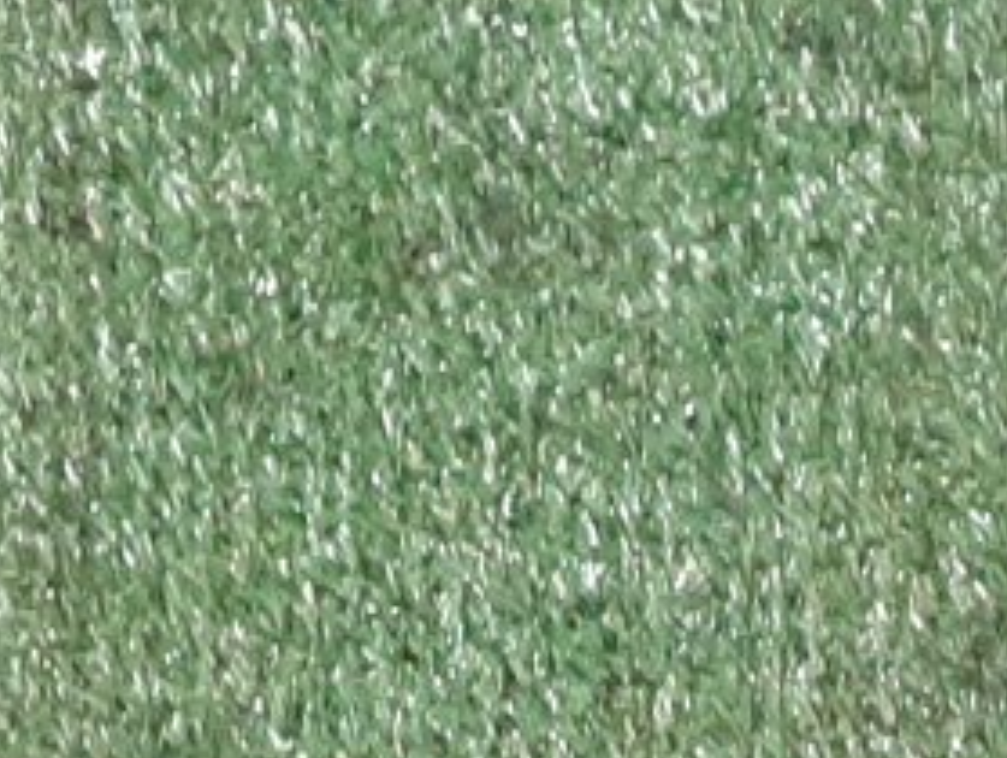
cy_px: -657
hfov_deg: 13.7
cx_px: 1595
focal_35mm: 134
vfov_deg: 10.4
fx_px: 3903
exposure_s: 1/33
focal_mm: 3.93
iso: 197
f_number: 1.7
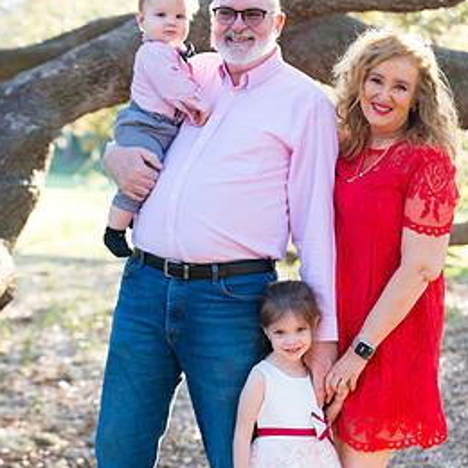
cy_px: 301
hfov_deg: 16.9
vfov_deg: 16.9
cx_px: 259
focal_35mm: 103
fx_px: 1575
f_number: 3.5
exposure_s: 1/160
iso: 200
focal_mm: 70
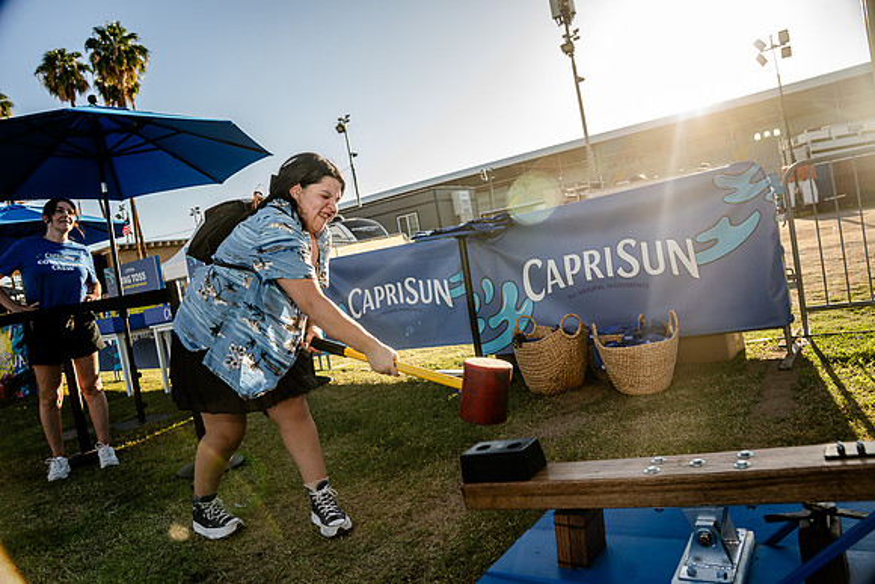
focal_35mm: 25
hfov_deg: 71.5
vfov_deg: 51.3
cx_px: 438
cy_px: 292
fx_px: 608
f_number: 4
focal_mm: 25
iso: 50
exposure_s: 1/200
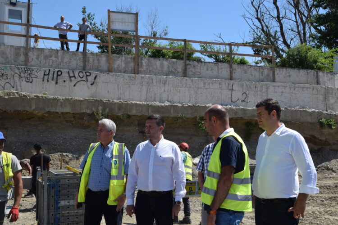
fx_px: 493
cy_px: 112
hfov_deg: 37.9
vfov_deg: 25.8
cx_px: 169
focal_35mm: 52
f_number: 10
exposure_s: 1/400
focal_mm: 35
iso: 200
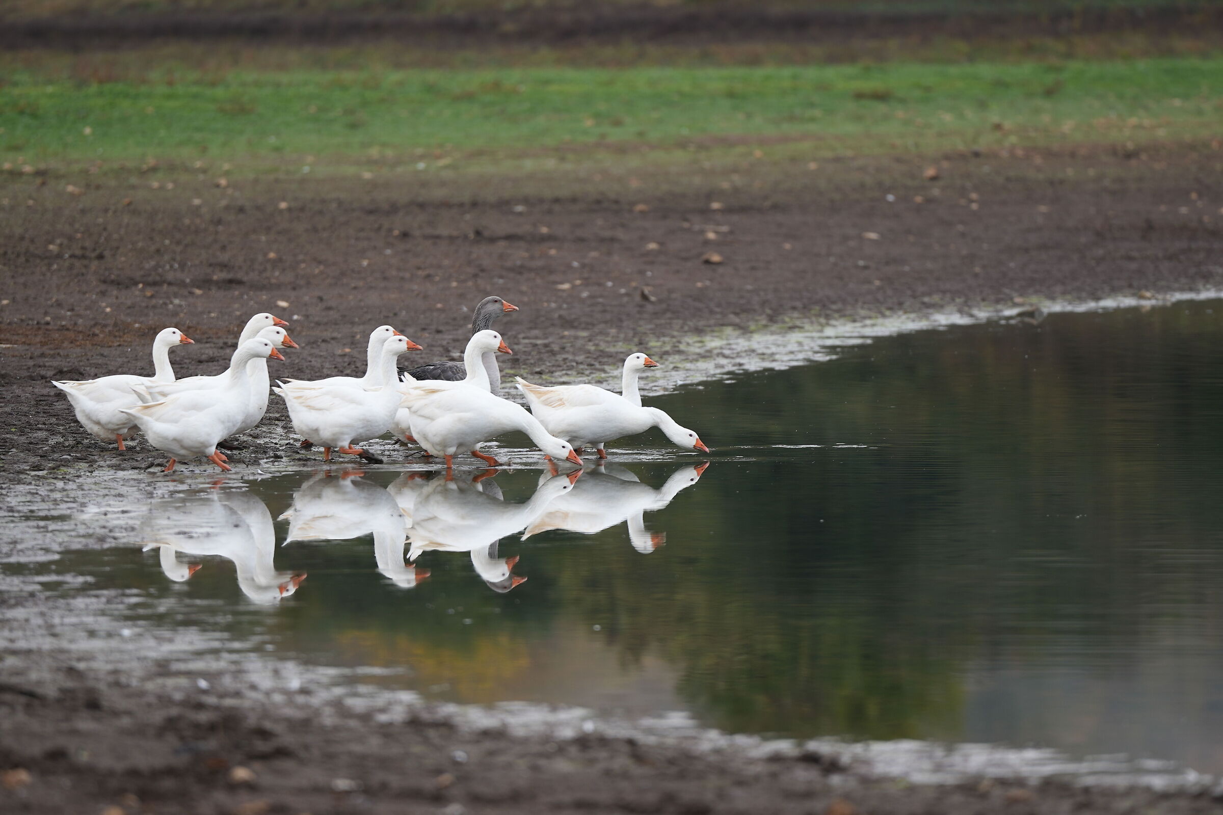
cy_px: 408
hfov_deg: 6.9
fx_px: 10191
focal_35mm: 300
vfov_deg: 4.6
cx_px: 612
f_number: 2.8
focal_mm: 200
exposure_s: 1/320
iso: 100
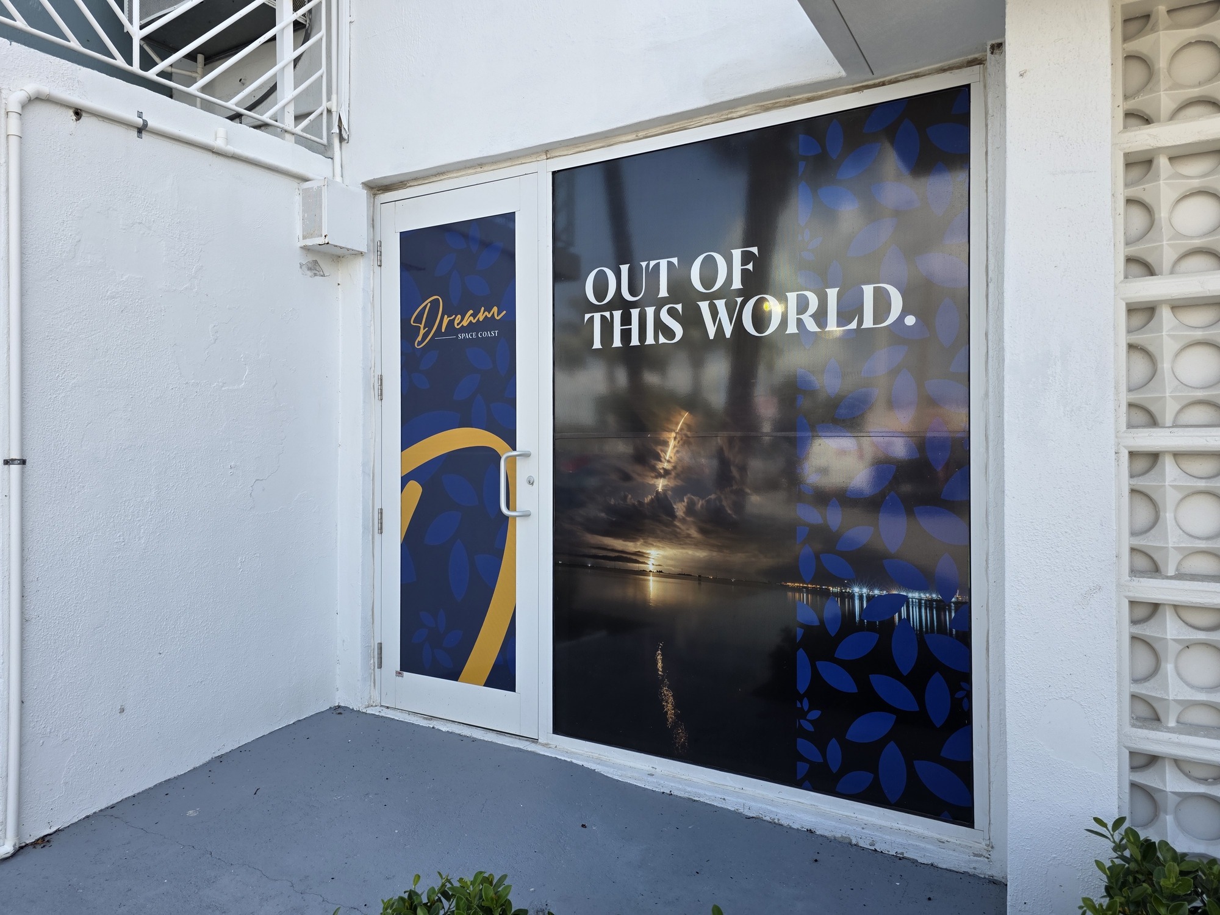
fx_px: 811
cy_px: 458
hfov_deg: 73.9
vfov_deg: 58.9
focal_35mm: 23
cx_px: 610
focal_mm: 6.3
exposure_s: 1/1321
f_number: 1.7
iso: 80
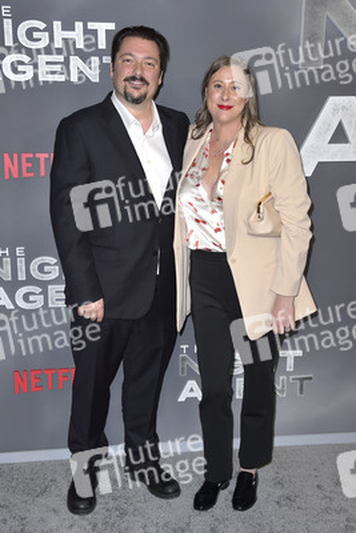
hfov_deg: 28.1
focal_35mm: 48
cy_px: 266
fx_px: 711
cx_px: 178
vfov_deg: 41.1
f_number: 6.3
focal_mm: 48
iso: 400
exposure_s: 1/250
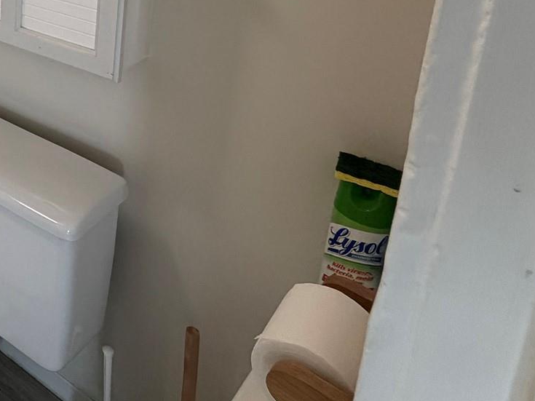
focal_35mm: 39
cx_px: -156
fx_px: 603
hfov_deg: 34.4
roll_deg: +2.3
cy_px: -63
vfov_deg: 31.6
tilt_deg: -13.6
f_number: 2.2
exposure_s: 1/120
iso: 250
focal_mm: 2.22
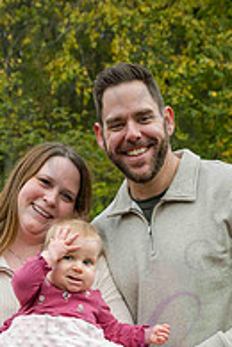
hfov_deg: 13.8
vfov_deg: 20.2
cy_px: 319
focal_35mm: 99
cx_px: 96
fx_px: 957
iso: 400
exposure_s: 1/500
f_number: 5.6
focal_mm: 43
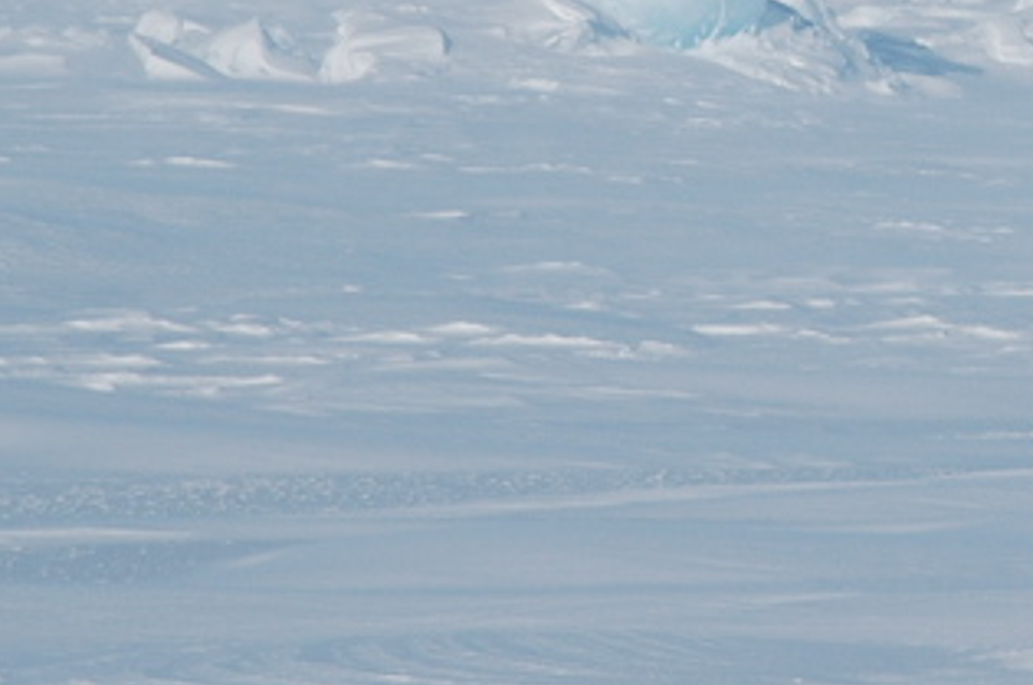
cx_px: 1274
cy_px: -69
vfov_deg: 4.0
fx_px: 9770
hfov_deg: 6.0
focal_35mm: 341
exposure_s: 1/400
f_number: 10
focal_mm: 70
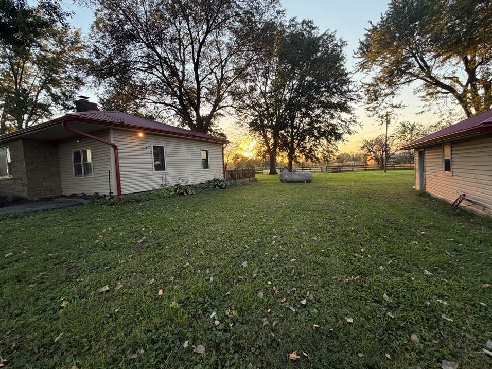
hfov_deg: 98.1
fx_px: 213
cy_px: 175
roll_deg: +3.5
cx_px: 253
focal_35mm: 15
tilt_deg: -1.0
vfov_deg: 81.7
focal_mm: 2.22
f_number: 2.2
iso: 100
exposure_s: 1/121
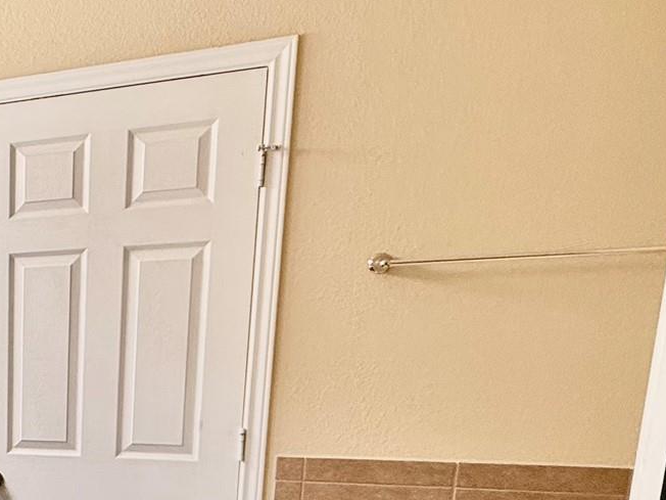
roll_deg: +3.1
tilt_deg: -10.6
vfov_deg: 30.8
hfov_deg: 32.7
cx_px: -190
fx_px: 847
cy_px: 484
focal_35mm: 44
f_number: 2.2
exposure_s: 1/120
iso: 125
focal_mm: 2.22
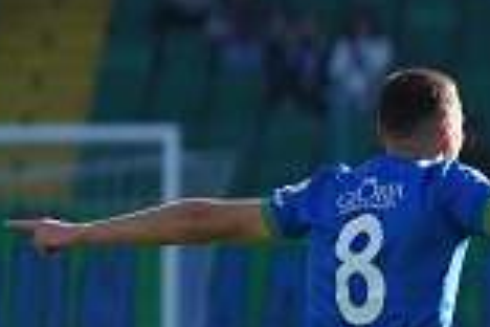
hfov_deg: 1.9
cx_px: 700
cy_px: 412
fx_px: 14427
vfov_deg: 1.3
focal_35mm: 1060
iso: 1000
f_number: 5.6
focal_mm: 276
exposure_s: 1/2000
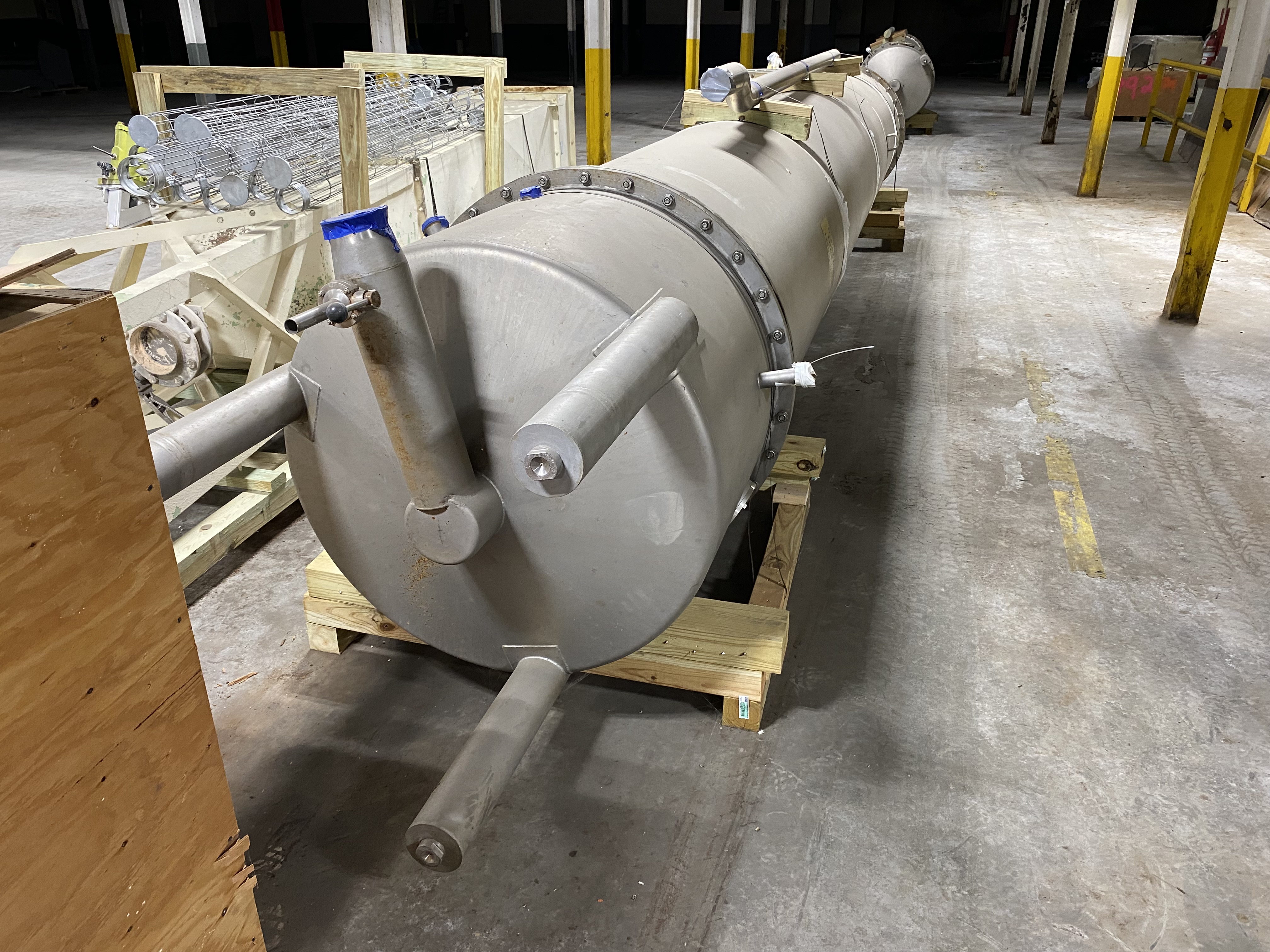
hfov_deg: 67.3
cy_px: 476
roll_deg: -0.7
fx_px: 954
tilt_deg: -25.6
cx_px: 635
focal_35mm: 26
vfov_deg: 53.1
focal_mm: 4.25
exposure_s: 1/60
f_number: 1.8
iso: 200
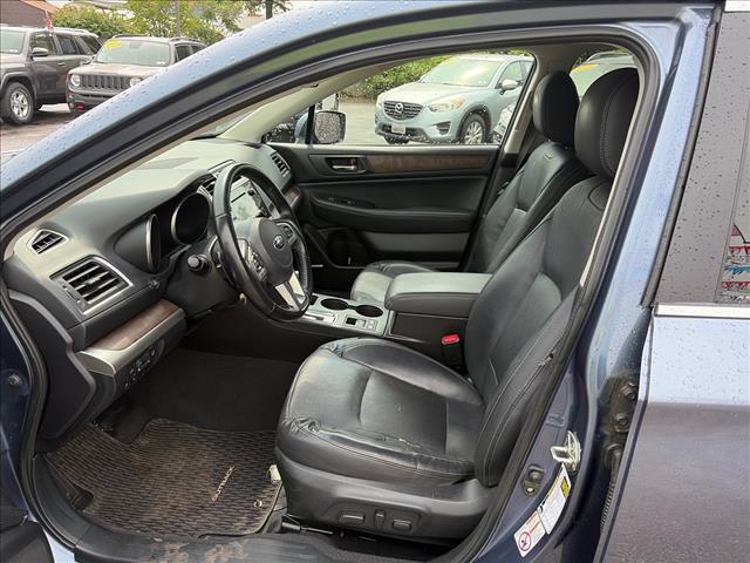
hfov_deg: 67.3
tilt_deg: -20.6
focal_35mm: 26
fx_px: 563
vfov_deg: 53.1
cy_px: 282
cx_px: 375
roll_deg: -2.9
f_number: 1.6
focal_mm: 5.96
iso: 64
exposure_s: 1/724
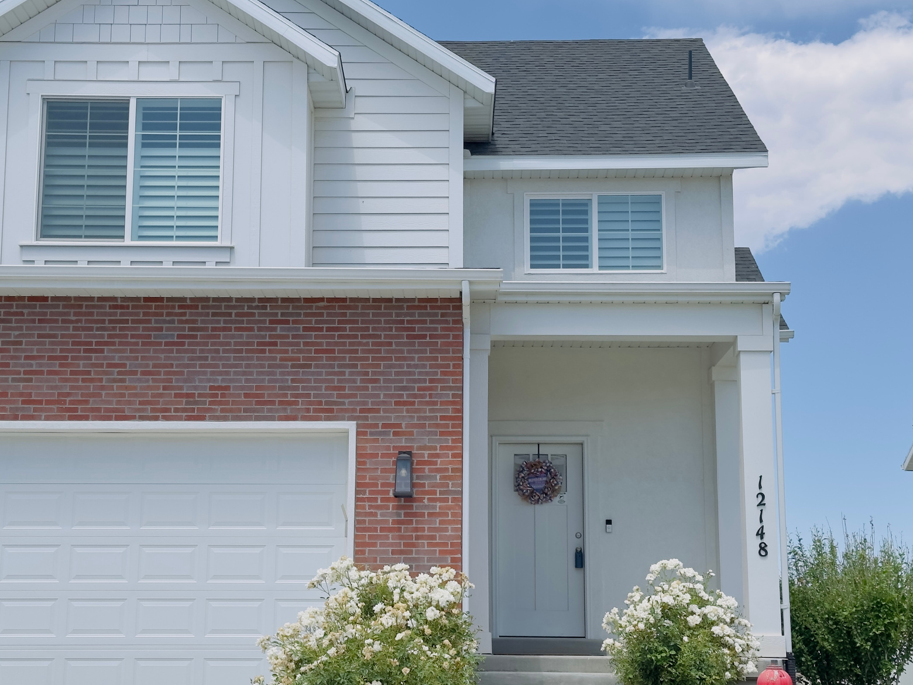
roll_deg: -0.2
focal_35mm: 63
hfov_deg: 30.7
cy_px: 363
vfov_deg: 23.3
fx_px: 1662
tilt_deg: +10.8
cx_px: 421
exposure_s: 1/4367
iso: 64
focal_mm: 6.86
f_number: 1.78
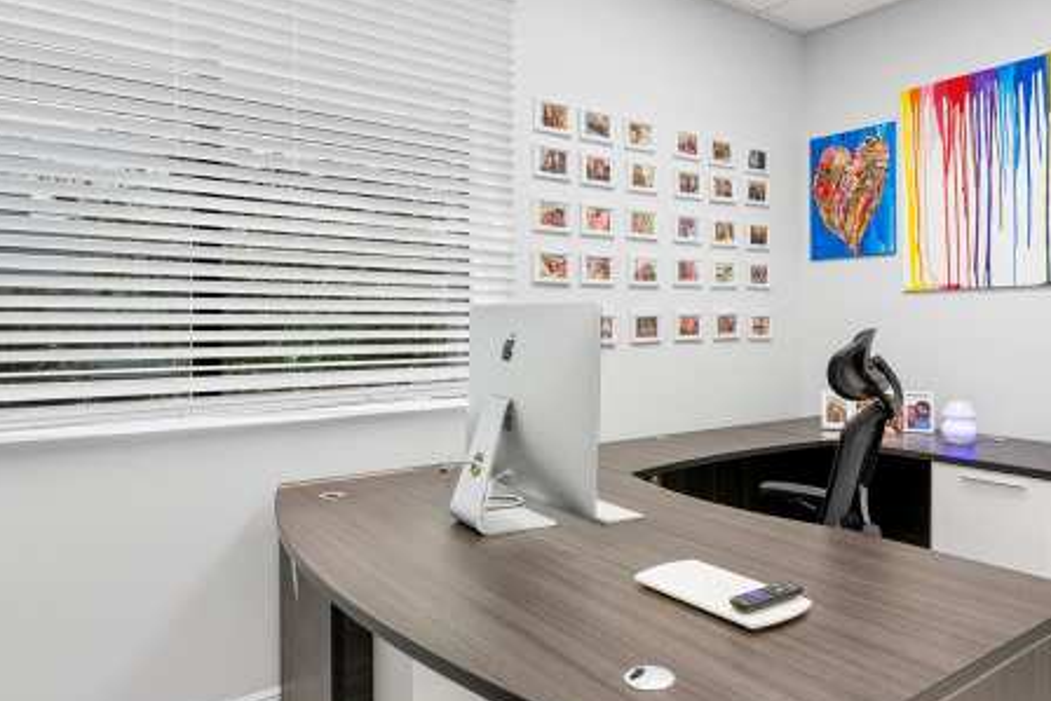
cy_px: 306
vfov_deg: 51.2
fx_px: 730
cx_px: 619
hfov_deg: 70.9
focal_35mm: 25
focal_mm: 14
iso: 500
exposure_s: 1/15
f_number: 8
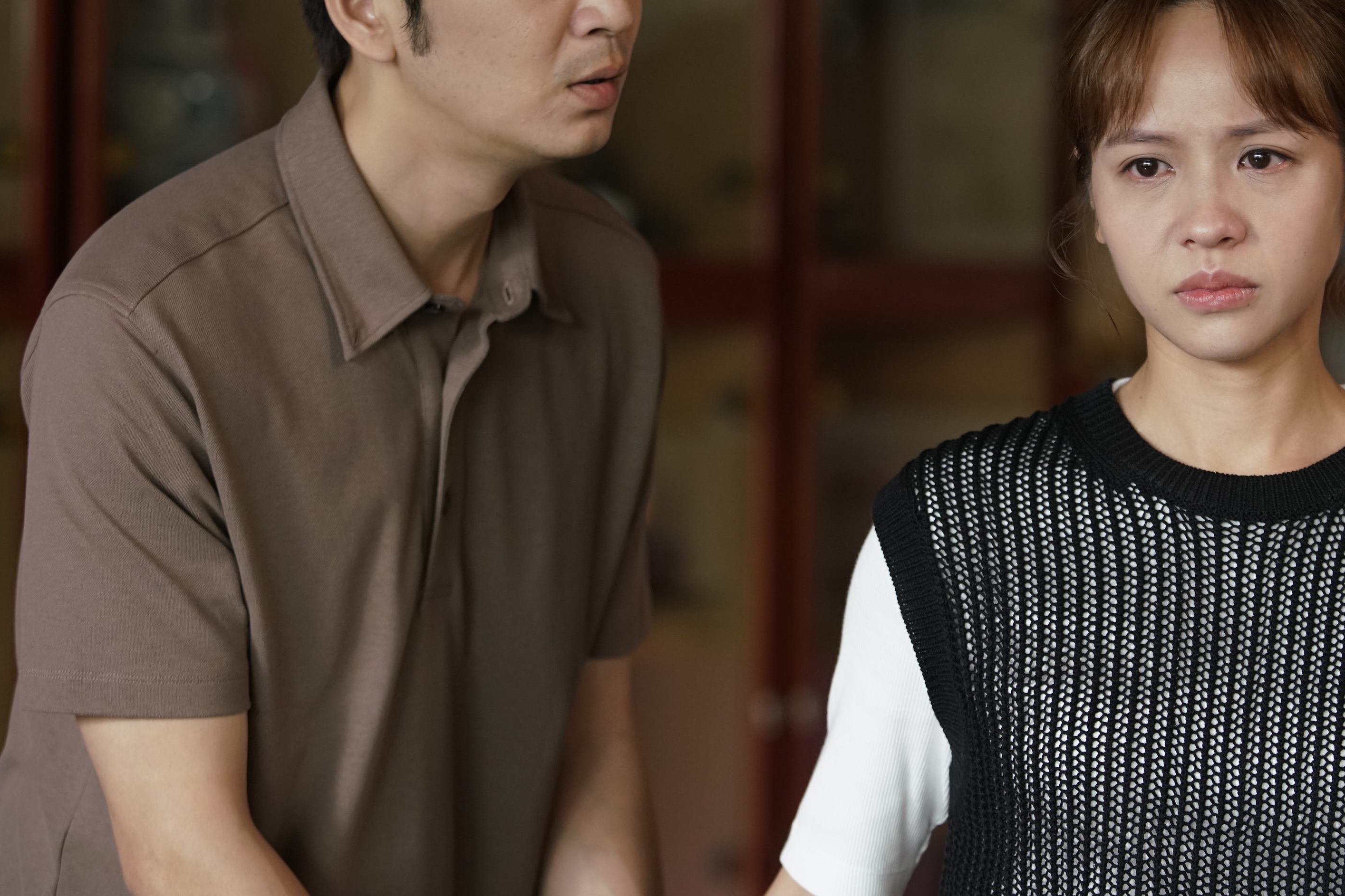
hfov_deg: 14.8
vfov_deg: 9.9
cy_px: 303
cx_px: 843
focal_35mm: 138
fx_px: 5155
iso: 1250
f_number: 3.2
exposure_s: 1/200
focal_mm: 98
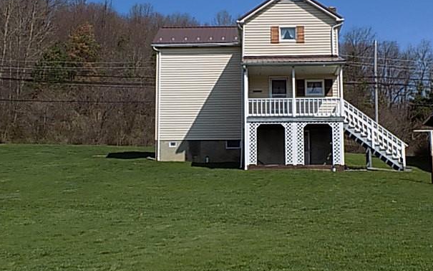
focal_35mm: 46
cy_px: 127
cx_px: 226
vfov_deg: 28.0
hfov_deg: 43.5
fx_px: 543
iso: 80
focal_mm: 7.3
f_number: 3.6
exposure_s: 1/1250
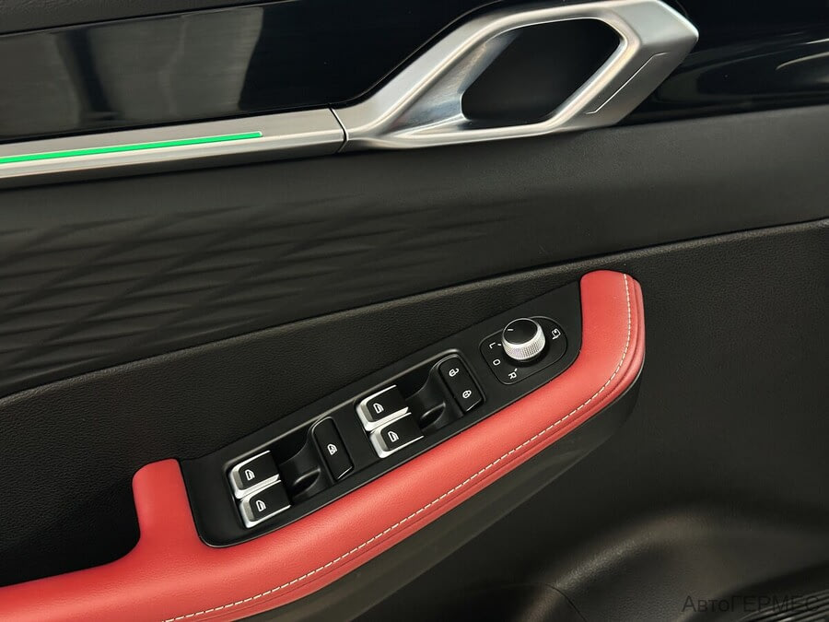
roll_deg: +0.1
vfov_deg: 30.3
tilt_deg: -31.7
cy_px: 311
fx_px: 1150
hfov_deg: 39.7
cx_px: 414
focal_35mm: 48
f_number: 1.78
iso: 500
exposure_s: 1/33
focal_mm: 6.86
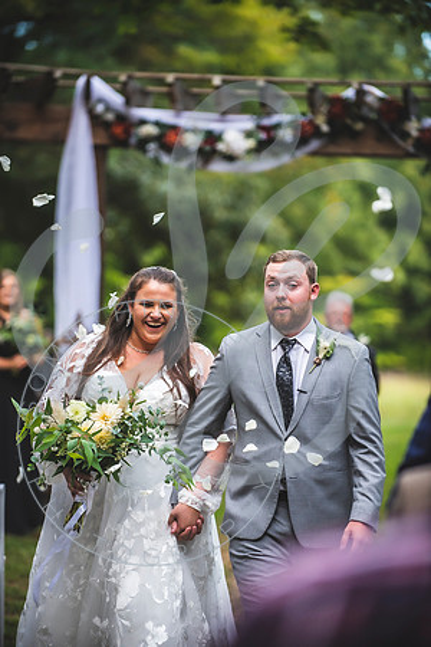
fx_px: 2783
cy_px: 324
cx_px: 216
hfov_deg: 8.9
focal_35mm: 155
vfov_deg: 13.2
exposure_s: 1/640
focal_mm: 155
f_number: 2.8
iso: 640
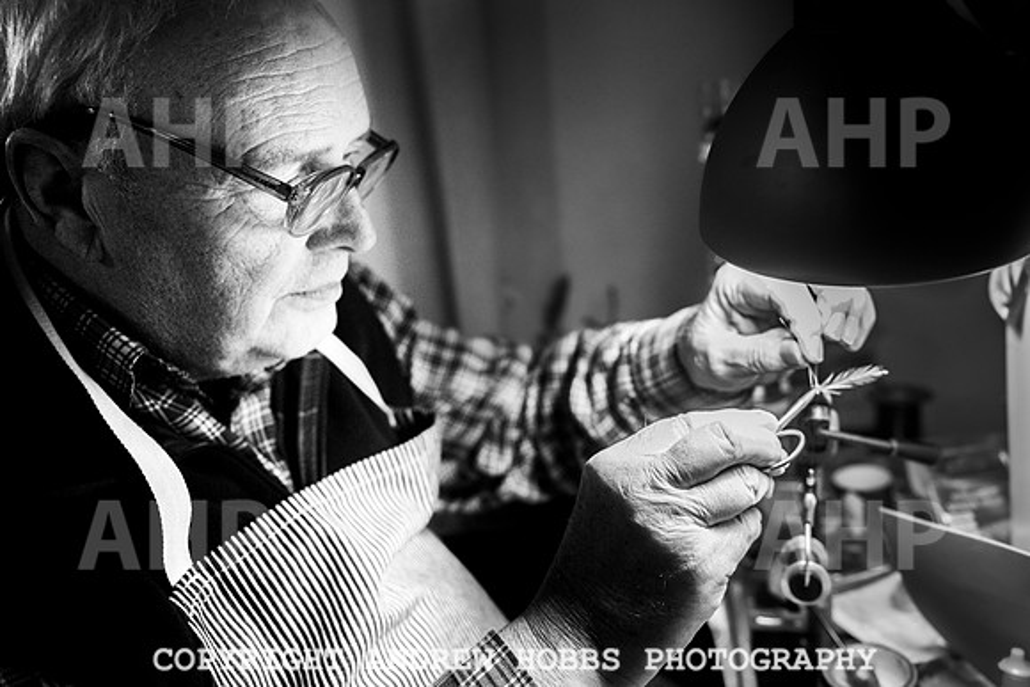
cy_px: 297
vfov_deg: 43.3
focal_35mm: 30
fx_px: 863
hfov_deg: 61.5
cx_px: 567
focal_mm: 24
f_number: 3.2
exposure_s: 1/400
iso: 1600
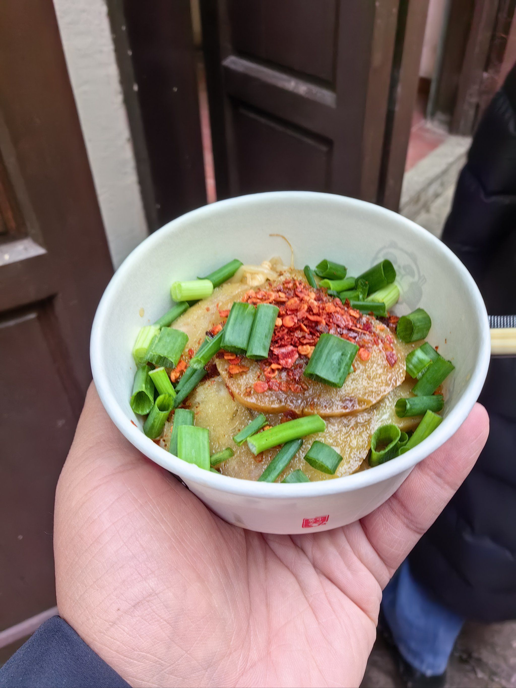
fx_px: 537
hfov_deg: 51.4
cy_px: 344
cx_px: 258
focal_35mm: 27
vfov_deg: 65.3
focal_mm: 5.75
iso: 50
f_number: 4
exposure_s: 1/50
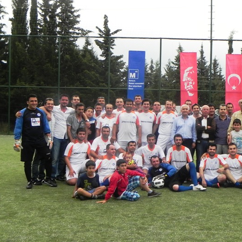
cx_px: 175
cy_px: 125
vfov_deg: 34.0
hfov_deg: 33.5
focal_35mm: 50
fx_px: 395
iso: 160
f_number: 4
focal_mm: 6.6
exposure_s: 1/125
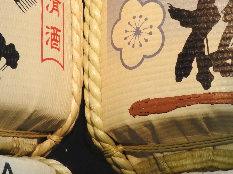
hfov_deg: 5.9
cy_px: 12
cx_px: 251
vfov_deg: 4.4
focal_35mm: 334
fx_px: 2248
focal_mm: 24.2
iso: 320
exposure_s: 1/60
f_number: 6.3
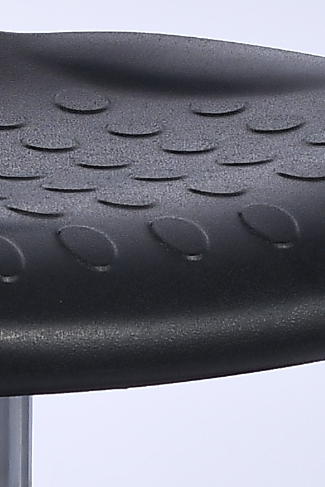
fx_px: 5844
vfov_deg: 4.8
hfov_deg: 3.2
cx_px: -4
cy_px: 275
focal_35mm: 432
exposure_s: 1/125
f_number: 9
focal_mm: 40
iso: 125
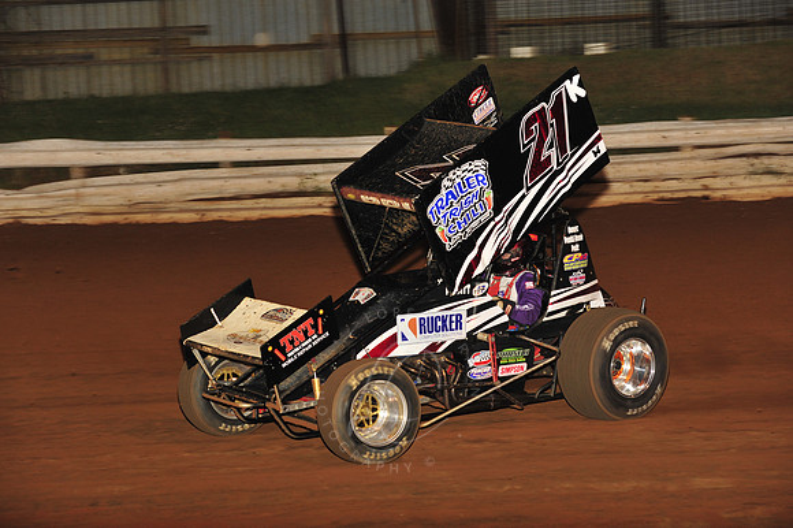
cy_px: 264
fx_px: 2642
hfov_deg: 17.1
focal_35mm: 120
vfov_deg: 11.4
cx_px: 396
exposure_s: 1/320
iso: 800
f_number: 6.3
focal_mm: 120
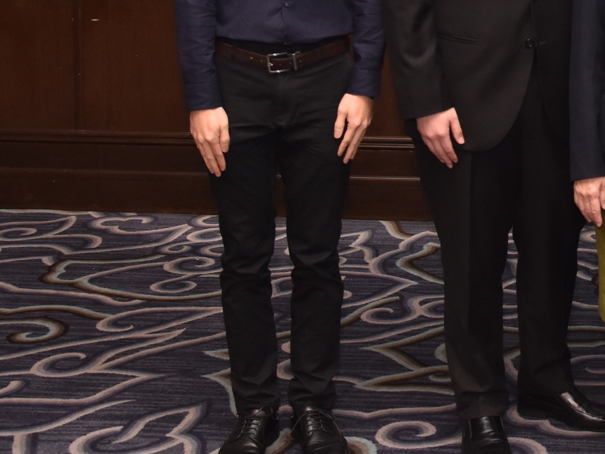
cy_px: -110
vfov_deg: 16.7
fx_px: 1468
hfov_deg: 21.6
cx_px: 724
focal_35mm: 84
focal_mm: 18
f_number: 4.5
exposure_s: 1/200
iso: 640
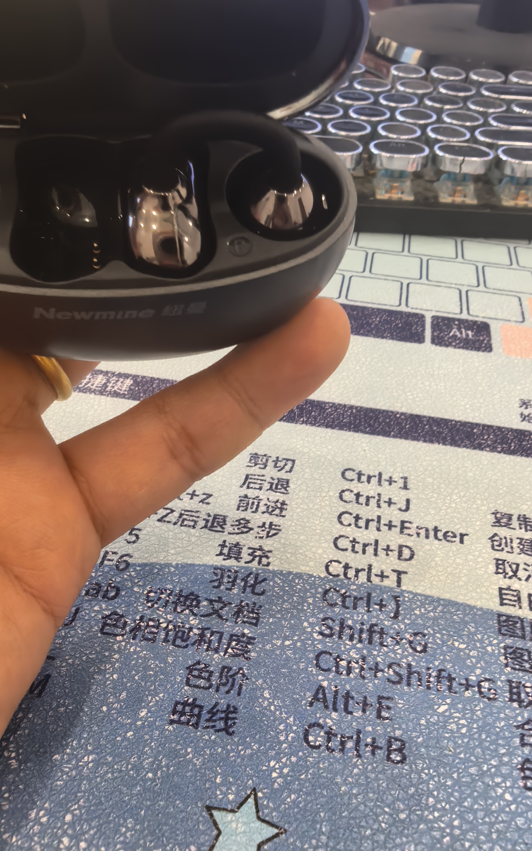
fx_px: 650
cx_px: 213
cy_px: 415
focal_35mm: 28
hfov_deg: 44.3
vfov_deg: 66.5
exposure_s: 1/33.3
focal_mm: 1.95
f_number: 2.2
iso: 250
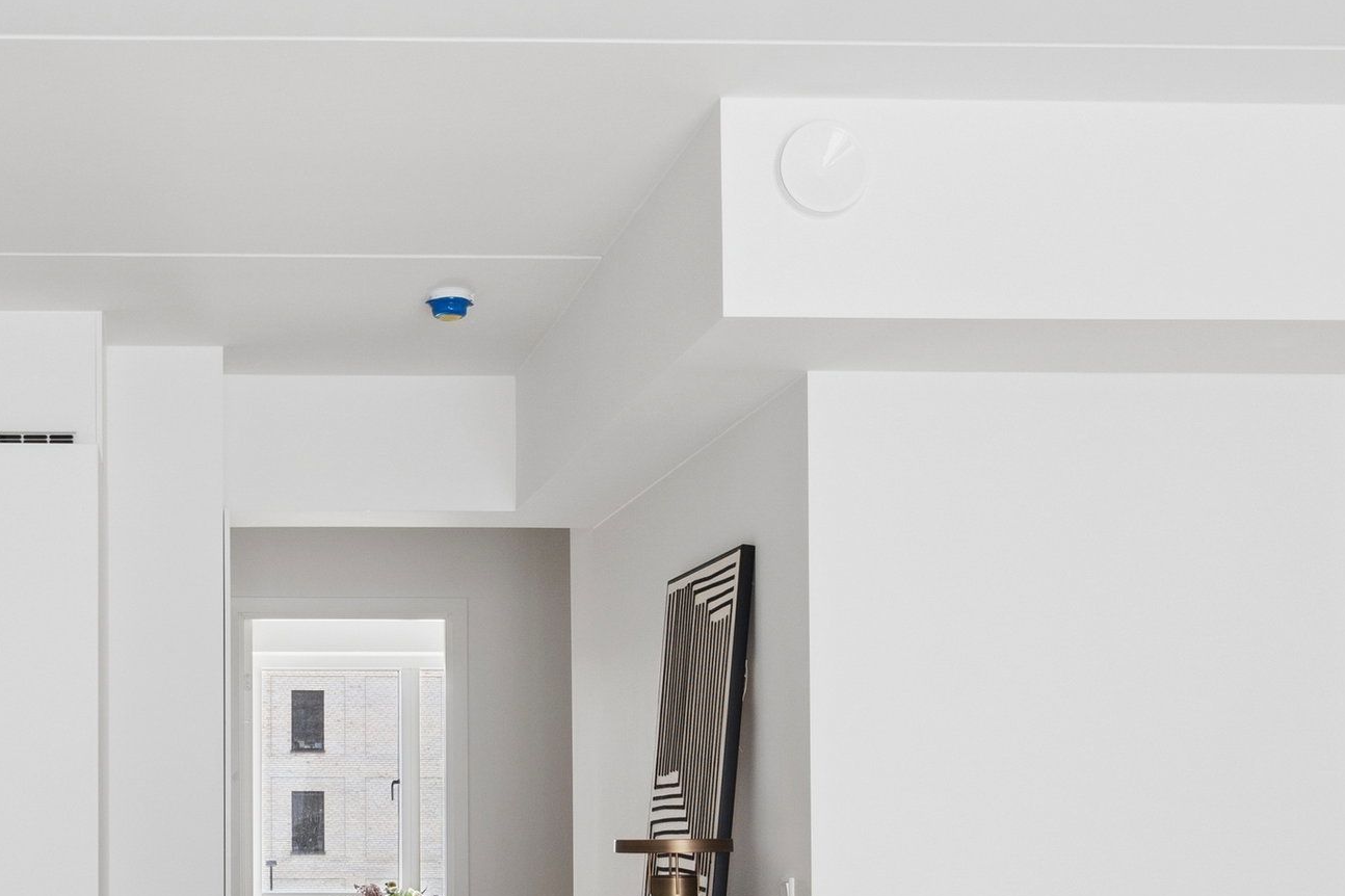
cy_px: 788
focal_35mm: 48
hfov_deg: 39.3
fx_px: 1802
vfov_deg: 27.1
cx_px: 262
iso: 200
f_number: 8
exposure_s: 1/20
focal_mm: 13
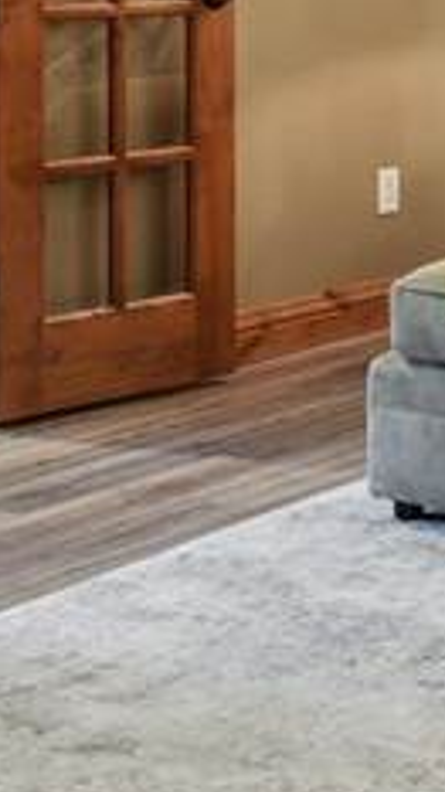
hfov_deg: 11.7
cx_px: 907
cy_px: -104
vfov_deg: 21.8
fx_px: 1931
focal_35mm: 92
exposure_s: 1/1.25
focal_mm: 16
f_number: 10
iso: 400
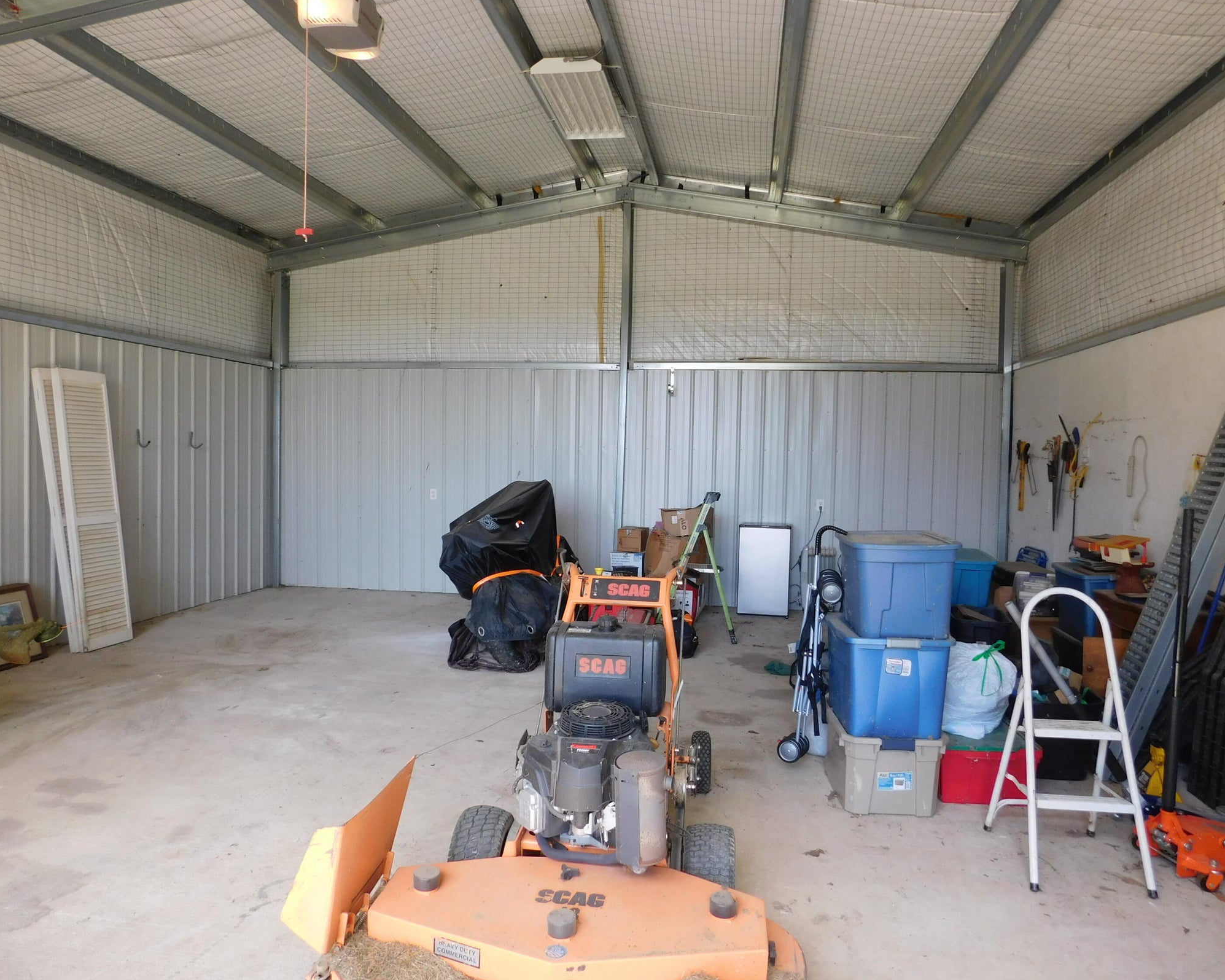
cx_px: 624
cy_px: 489
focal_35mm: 24
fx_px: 870
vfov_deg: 58.8
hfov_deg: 70.3
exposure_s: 1/125
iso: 125
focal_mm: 4
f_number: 3
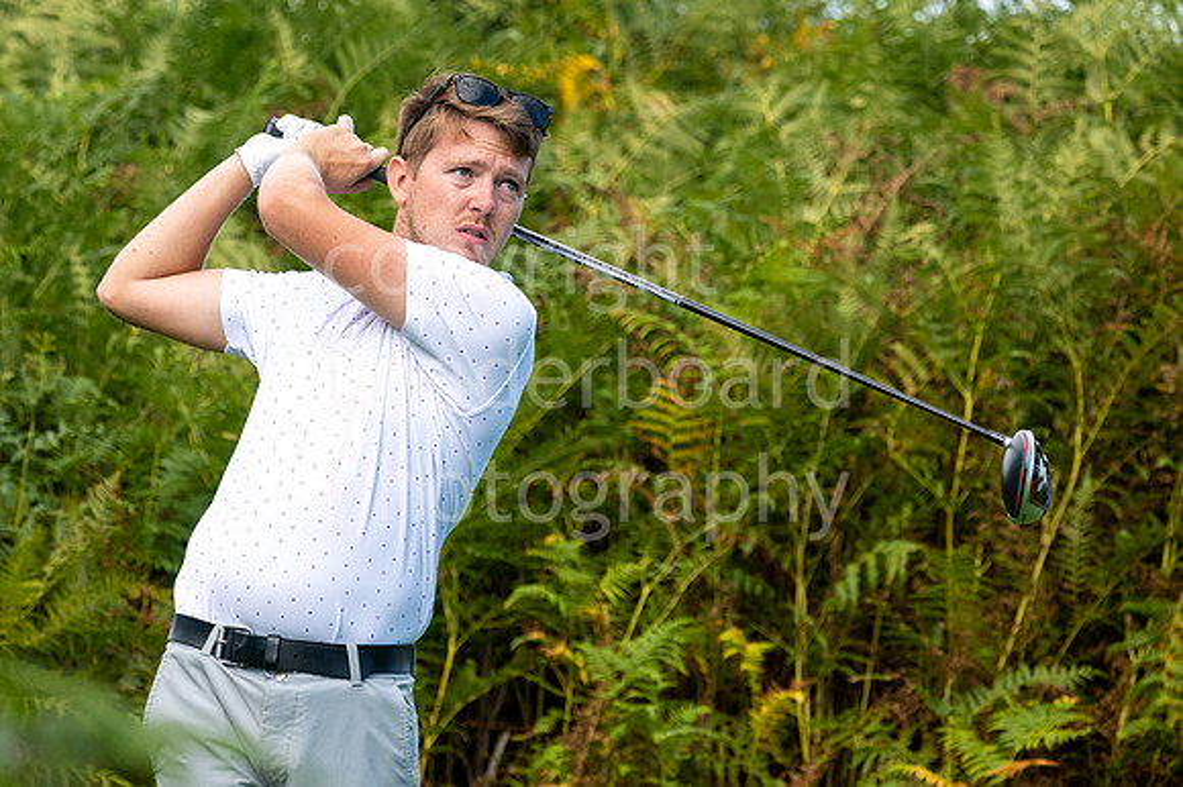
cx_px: 526
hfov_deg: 4.1
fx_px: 16414
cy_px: 350
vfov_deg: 2.7
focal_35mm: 500
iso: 200
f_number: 5.6
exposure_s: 1/640
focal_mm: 300
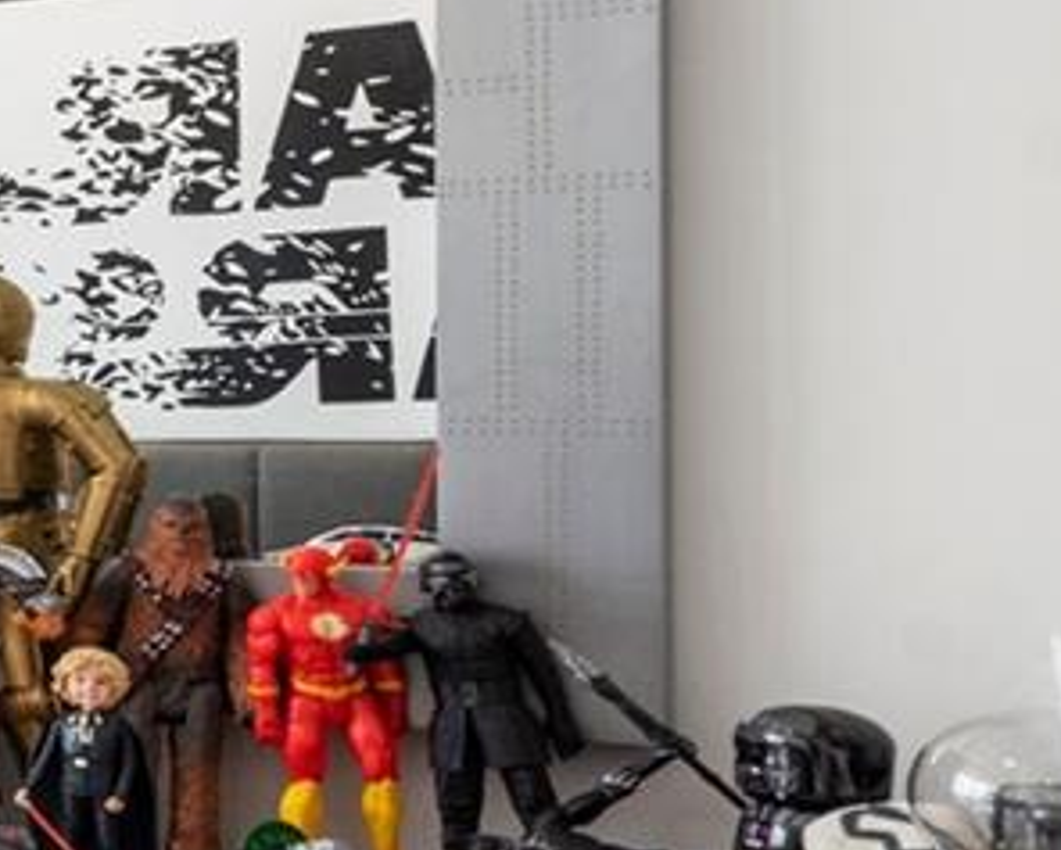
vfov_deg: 21.5
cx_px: -1703
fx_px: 2230
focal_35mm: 71
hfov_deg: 13.7
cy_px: 558
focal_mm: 14
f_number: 8
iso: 100
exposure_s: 1/250
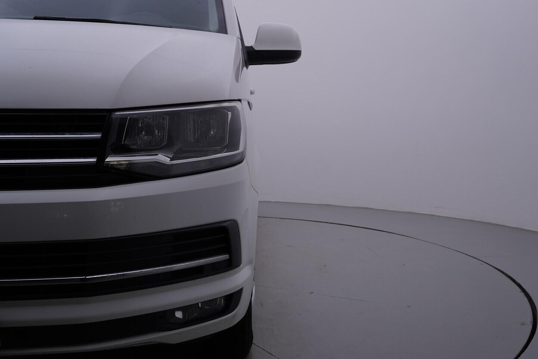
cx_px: 269
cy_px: 180
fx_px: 538
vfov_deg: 36.9
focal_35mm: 36
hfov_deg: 53.1
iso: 125
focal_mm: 24
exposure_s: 1/125
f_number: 5.6
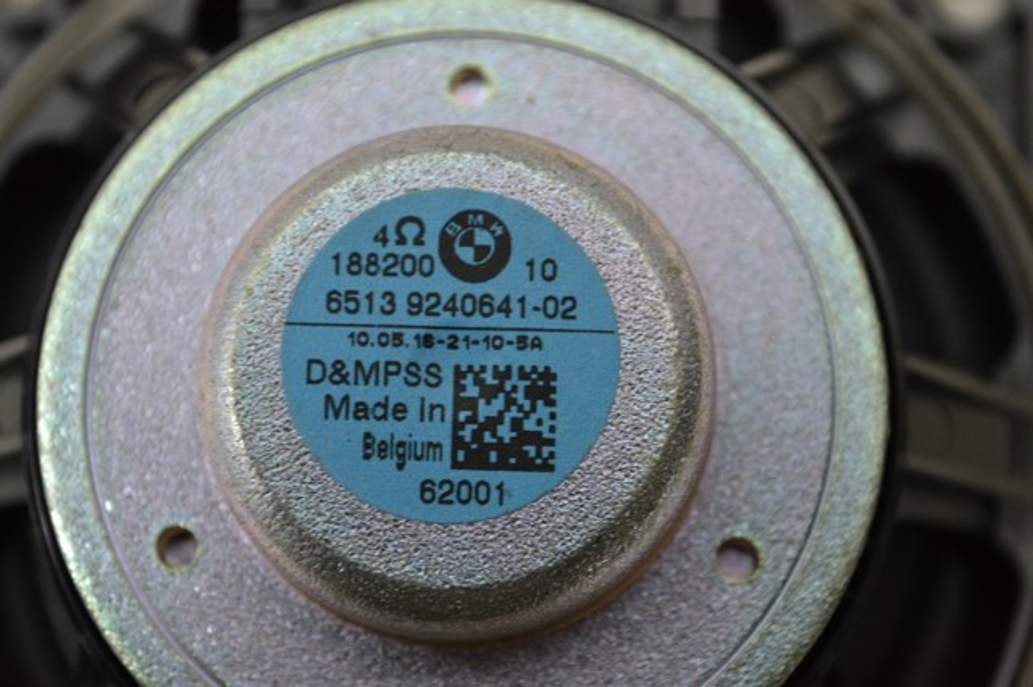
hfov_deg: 24.6
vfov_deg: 16.5
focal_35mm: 82
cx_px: 516
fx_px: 2366
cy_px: 344
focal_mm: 55
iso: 800
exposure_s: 1/60
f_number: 5.6
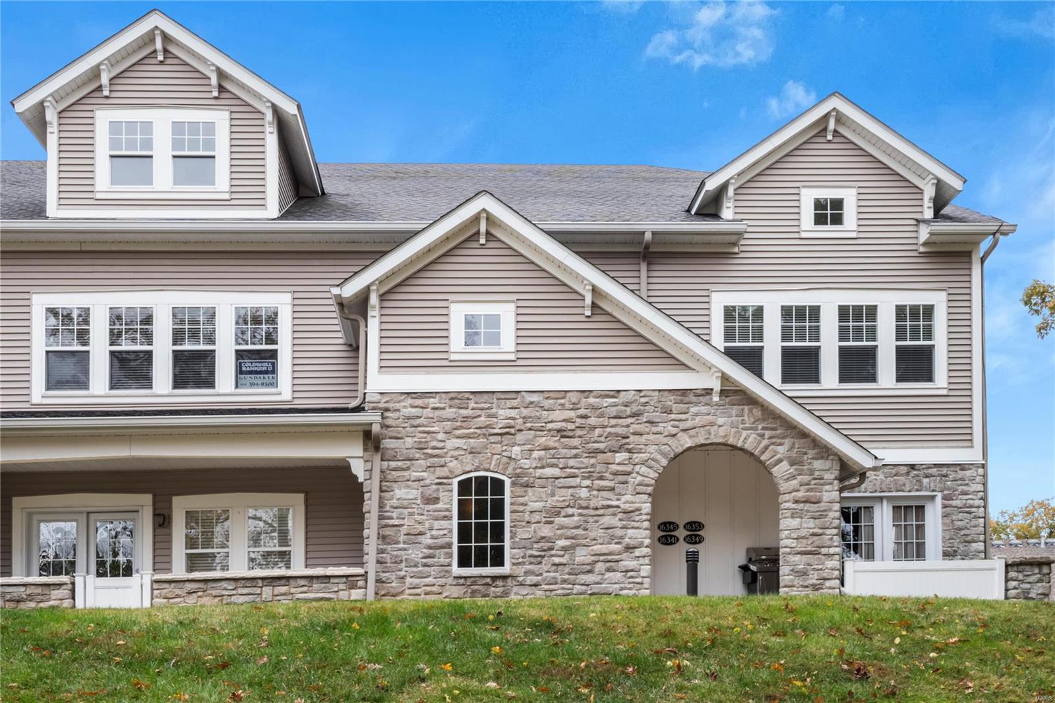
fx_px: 1055
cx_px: 528
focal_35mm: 36
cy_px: 352
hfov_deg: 53.1
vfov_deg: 36.9
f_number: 10
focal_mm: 18
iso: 400
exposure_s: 1/40
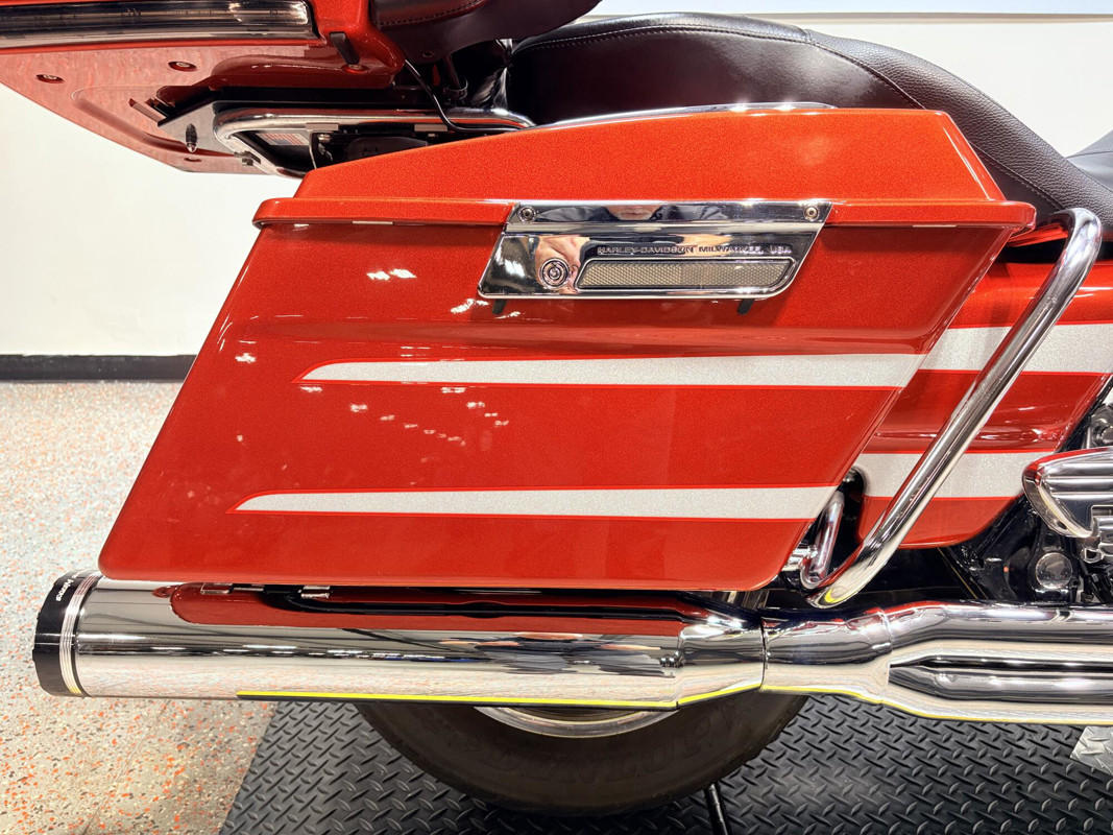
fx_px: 836
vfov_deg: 53.1
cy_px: 418
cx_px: 556
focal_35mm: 26
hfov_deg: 67.3
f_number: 1.6
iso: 80
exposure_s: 1/60
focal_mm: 5.96
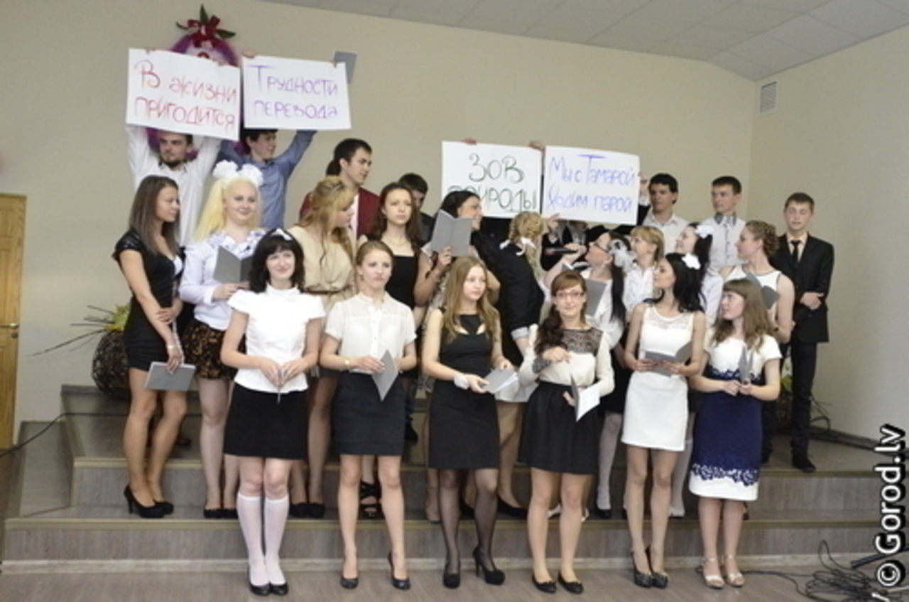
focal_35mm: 36
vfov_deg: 36.7
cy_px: 301
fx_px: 907
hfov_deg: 53.2
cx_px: 454
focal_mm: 24
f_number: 2.8
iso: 3200
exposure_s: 1/250
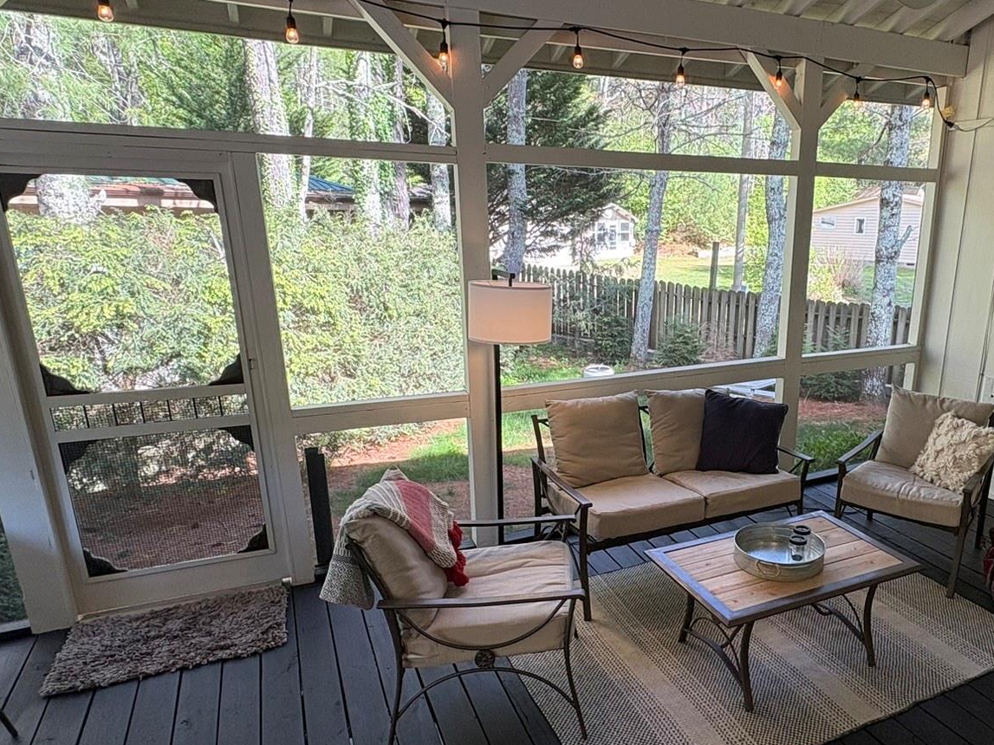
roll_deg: -1.1
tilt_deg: -15.4
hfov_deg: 67.9
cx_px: 643
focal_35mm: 25
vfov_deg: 54.7
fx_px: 718
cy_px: 417
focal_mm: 2.22
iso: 80
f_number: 2.2
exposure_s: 1/120
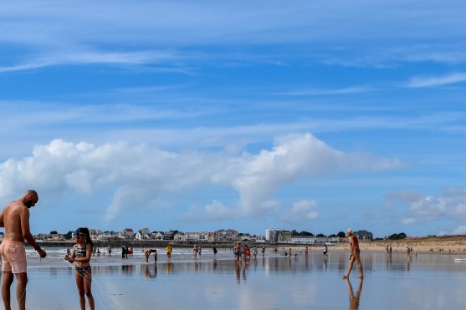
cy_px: 269
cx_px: 82
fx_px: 828
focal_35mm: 64
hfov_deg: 30.5
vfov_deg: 20.9
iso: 400
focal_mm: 22
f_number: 8
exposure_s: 1/2000
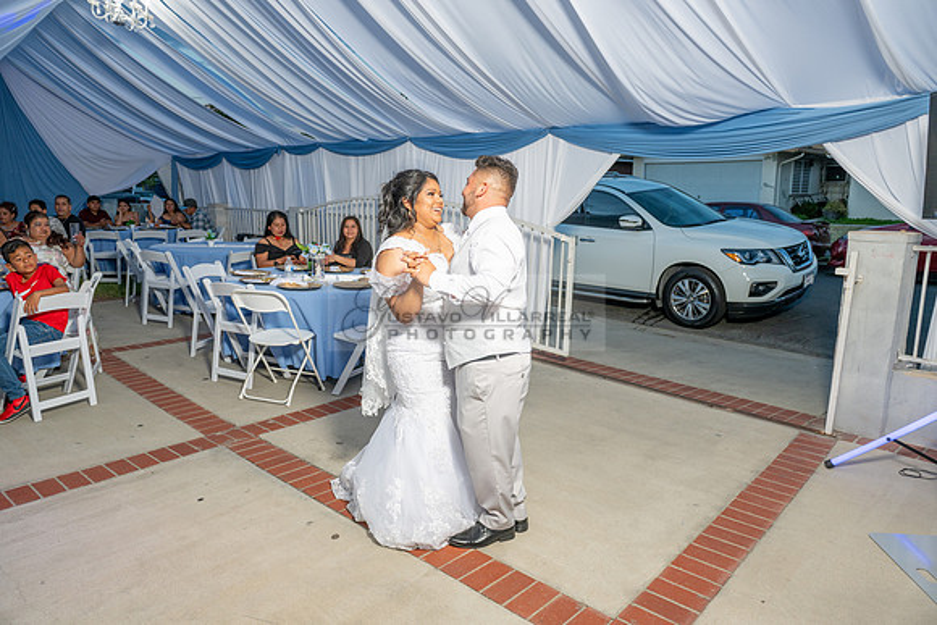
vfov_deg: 53.2
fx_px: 625
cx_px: 468
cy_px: 312
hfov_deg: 73.7
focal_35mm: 24
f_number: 4.5
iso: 250
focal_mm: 24
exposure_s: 1/160
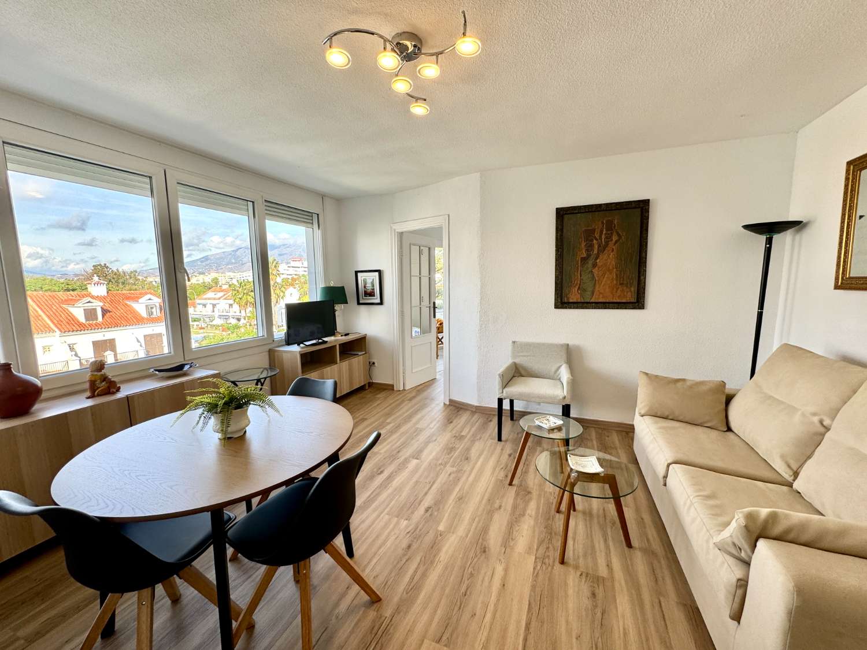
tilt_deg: -5.8
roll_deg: +1.4
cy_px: 325
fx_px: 351
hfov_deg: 102.1
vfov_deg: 85.7
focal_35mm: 14
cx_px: 434
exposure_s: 1/152
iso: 40
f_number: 2.2
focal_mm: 2.22
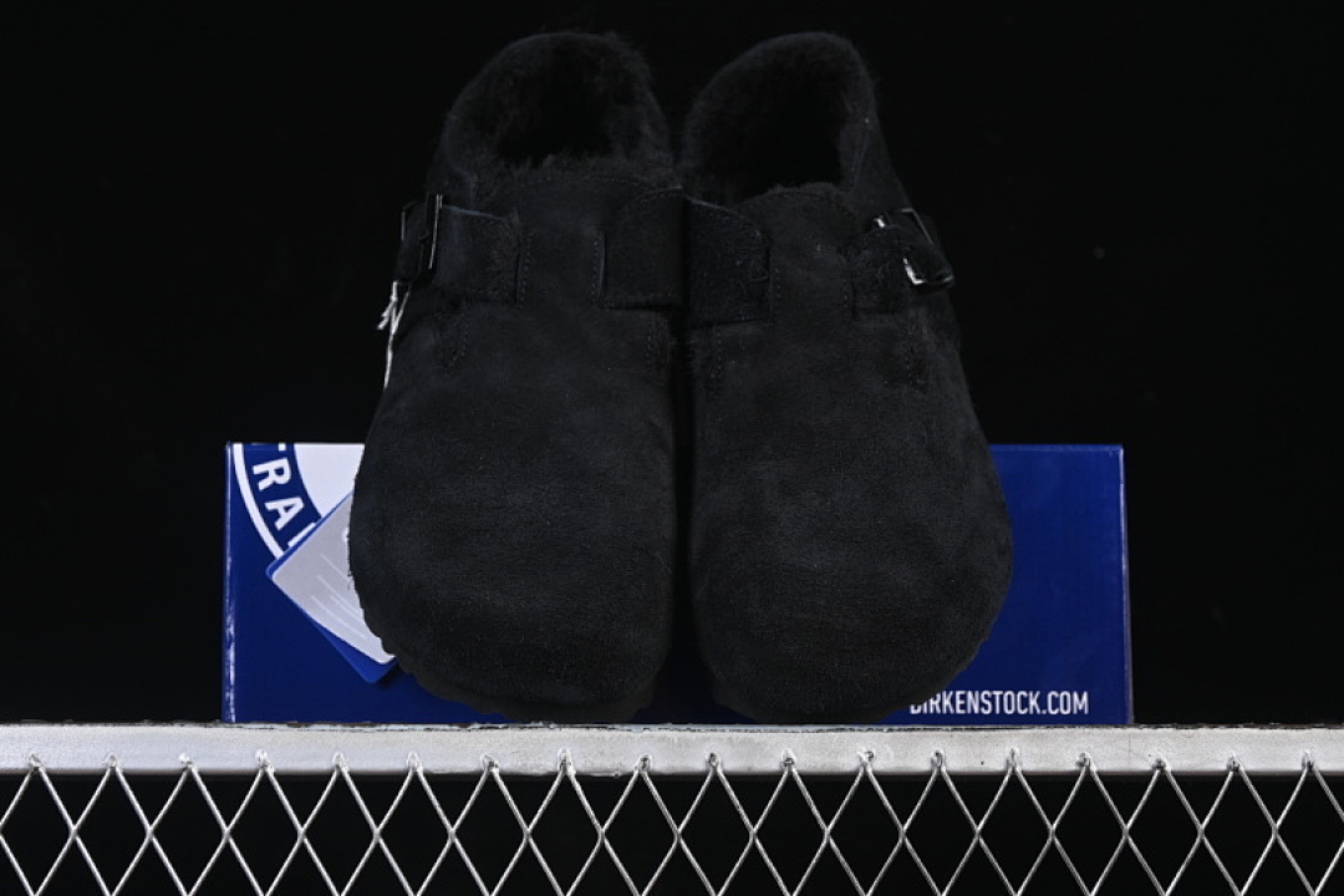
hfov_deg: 27.0
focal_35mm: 75
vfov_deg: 18.2
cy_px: 448
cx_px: 672
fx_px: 2800
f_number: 6.3
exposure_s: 1/50
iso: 160
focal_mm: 50
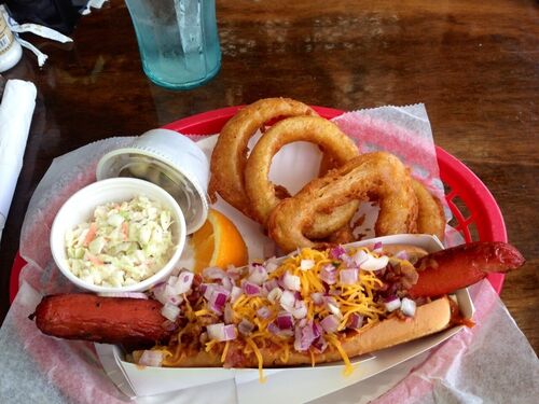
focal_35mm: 33
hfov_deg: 55.4
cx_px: 270
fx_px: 514
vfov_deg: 42.9
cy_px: 202
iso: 50
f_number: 2.4
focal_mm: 4.13
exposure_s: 1/153
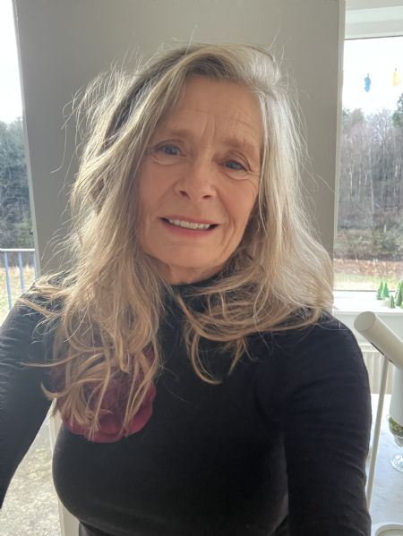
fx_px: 496
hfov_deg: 44.2
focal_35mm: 32
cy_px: 268
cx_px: 202
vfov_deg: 56.8
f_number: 2.2
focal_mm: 2.87
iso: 160
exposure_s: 1/60
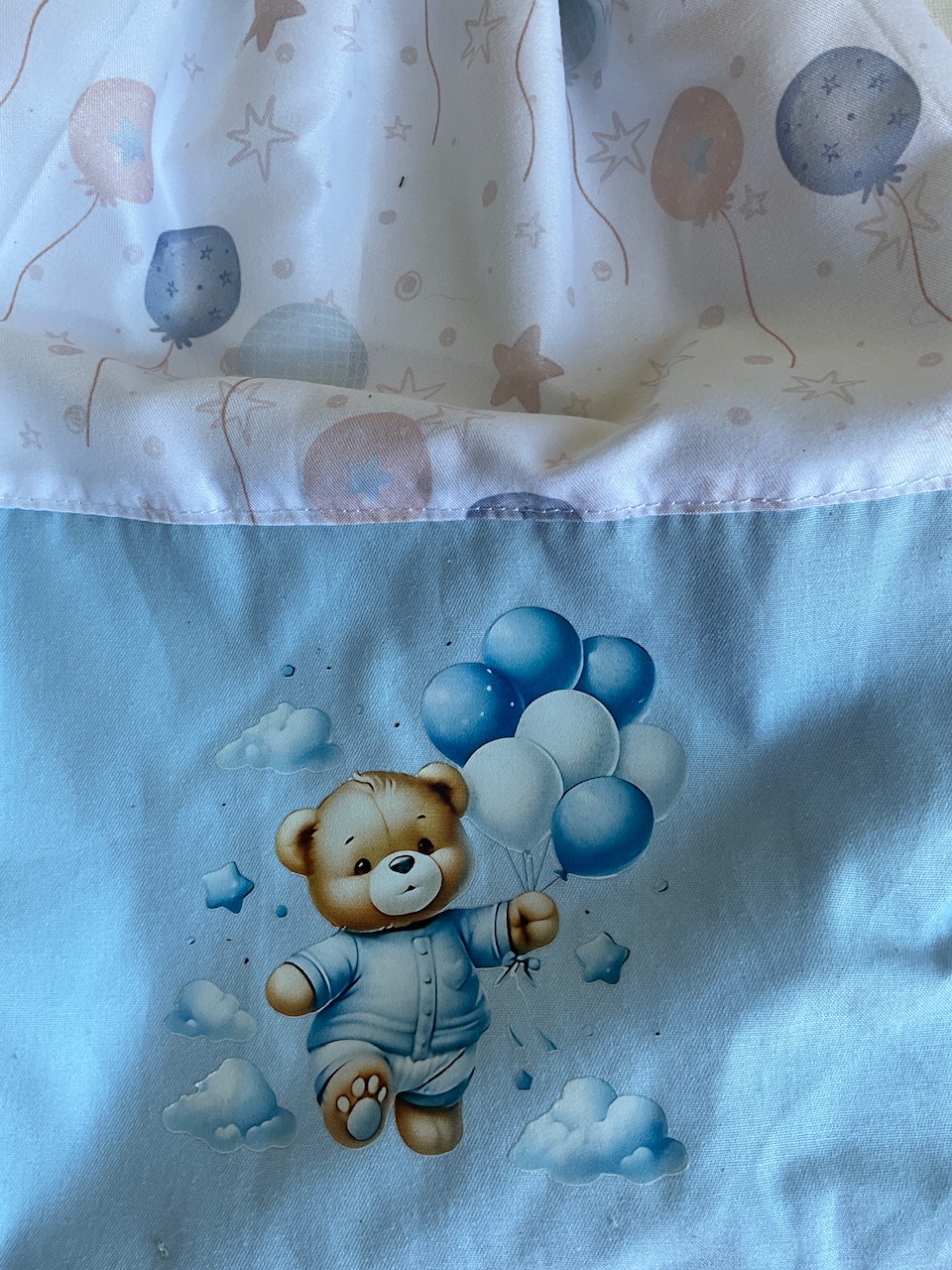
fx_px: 1063
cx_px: 476
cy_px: 635
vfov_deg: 61.7
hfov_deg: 48.2
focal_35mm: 29
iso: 16
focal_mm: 3
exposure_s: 1/115
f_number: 1.8
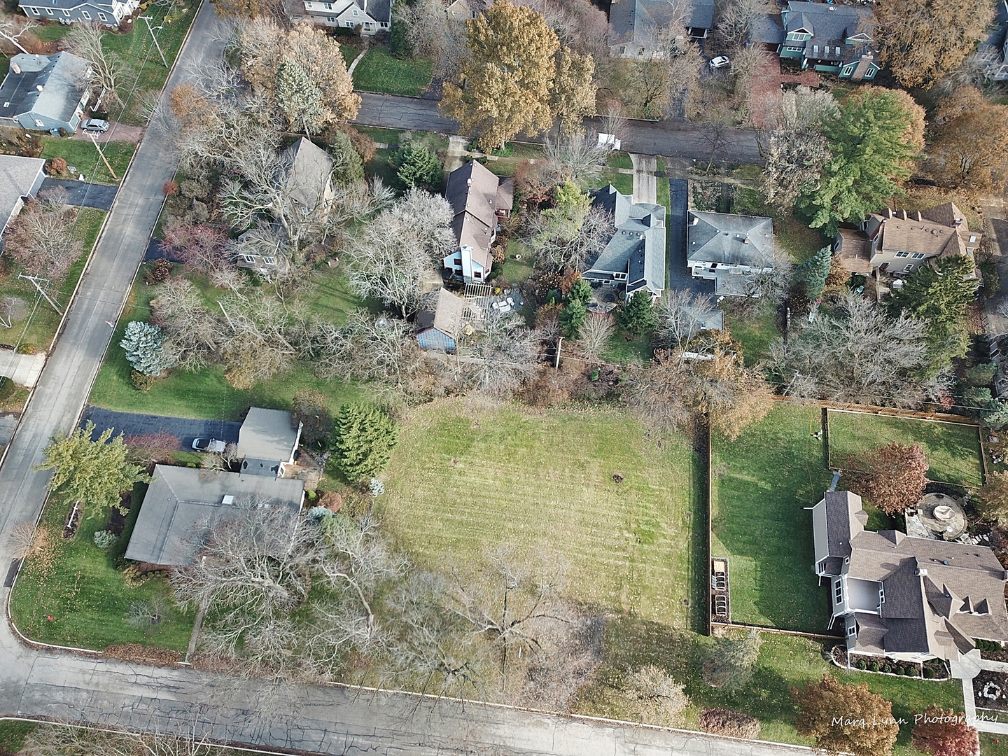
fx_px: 757
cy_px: 378
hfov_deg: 67.3
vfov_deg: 53.1
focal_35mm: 26
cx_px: 504
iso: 100
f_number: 2.2
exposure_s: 1/233
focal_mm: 4.73
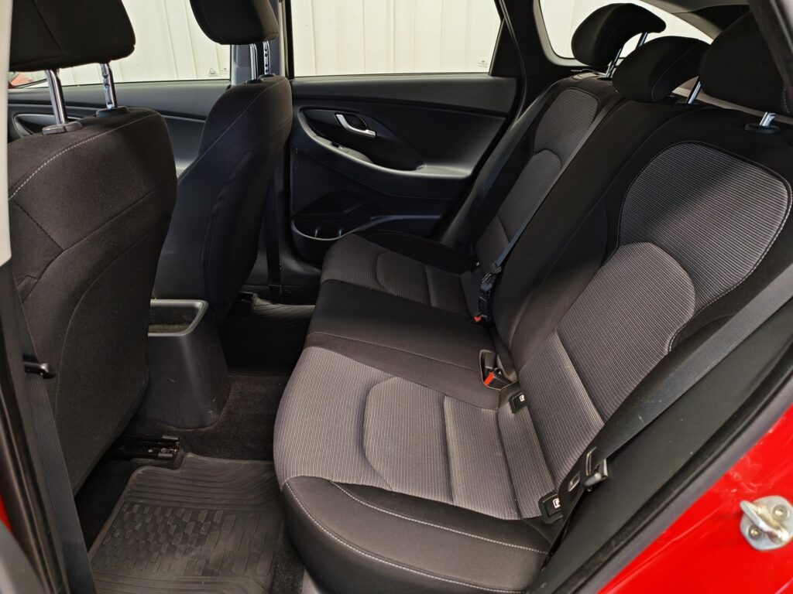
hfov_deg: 73.9
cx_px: 396
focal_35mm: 23
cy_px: 297
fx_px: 527
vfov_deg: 58.9
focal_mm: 5.4
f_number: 1.6
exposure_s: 1/50
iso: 250
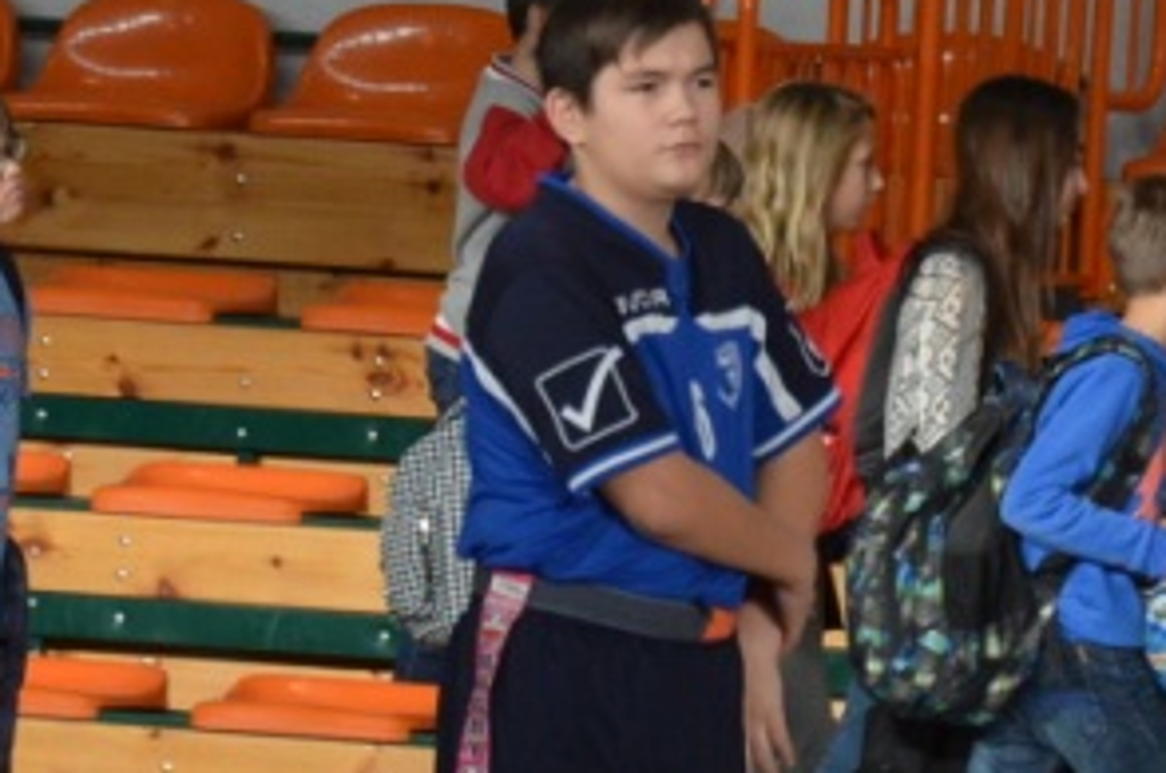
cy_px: 396
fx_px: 15521
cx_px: 746
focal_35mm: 480
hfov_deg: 4.3
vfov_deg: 2.9
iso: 1600
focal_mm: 92
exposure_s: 1/400
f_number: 5.6
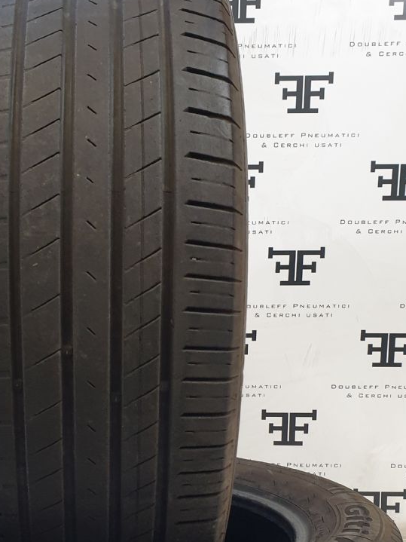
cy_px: 409
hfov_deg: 30.3
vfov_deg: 39.3
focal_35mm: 47
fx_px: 735
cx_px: 95
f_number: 2.4
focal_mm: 4.3
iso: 200
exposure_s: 1/50
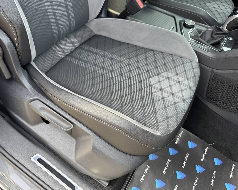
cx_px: 109
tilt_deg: -53.5
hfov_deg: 65.9
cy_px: 93
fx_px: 183
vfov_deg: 54.9
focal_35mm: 26
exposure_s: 1/121
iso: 100
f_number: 1.78
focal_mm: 6.76
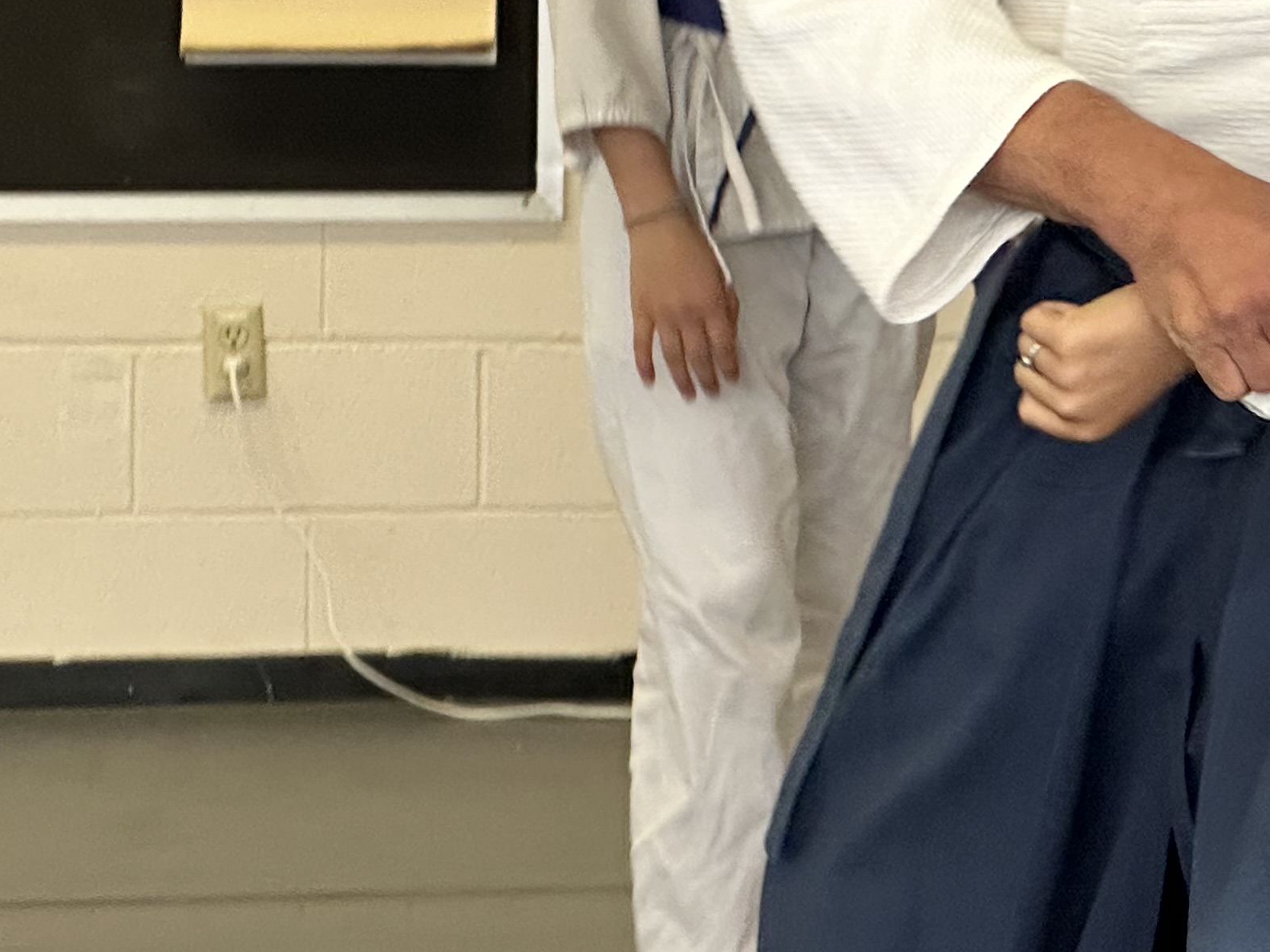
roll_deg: -0.6
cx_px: 1349
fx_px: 7191
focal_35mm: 196
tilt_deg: -2.3
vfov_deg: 7.5
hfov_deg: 10.0
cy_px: -28
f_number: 2.8
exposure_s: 1/120
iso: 160
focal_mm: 9
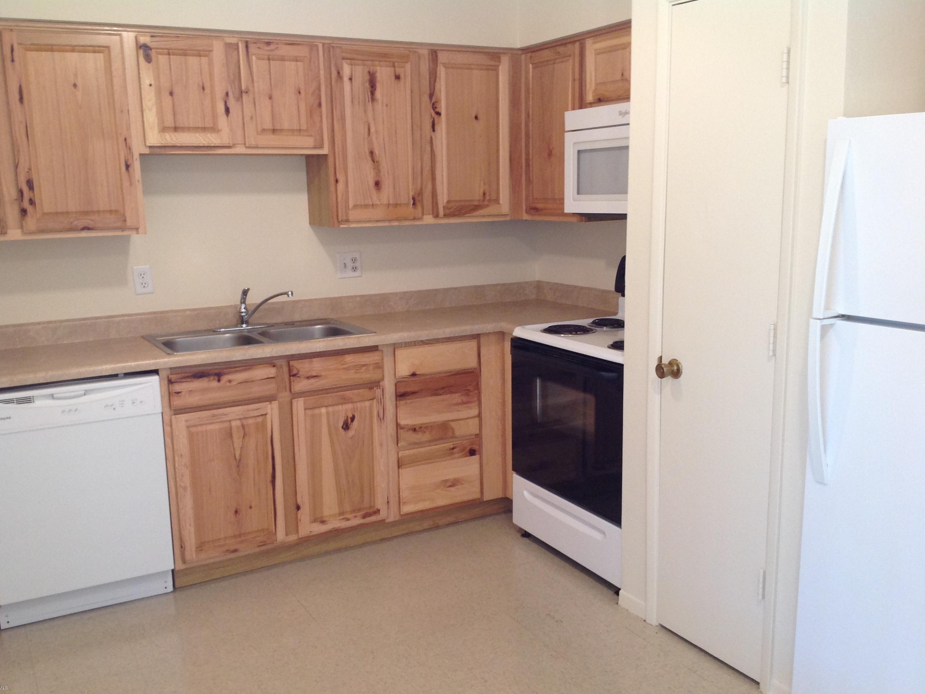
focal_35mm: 36
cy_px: 354
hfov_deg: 51.3
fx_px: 962
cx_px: 450
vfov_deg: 39.7
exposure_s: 1/15
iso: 125
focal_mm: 4.28
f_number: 2.4
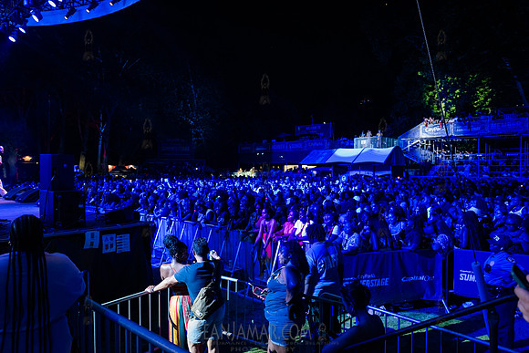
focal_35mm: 24
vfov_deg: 52.3
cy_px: 176
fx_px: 359
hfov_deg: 72.7
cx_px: 264
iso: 4000
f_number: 3.2
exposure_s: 1/200
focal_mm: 24
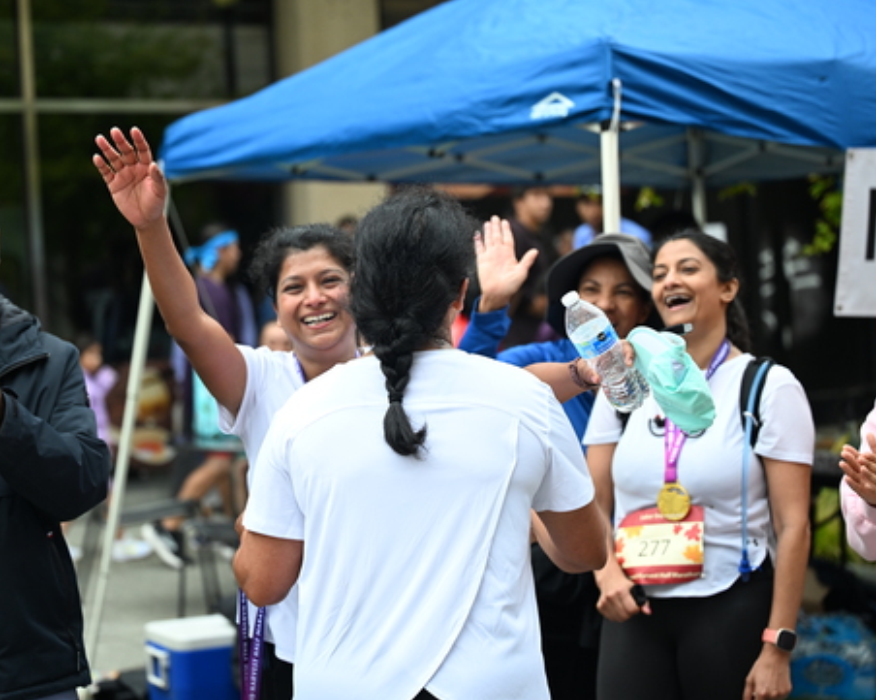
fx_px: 2073
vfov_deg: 19.2
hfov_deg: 23.9
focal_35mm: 80
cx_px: 403
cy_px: 346
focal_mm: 70
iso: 640
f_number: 2.8
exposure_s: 1/2000
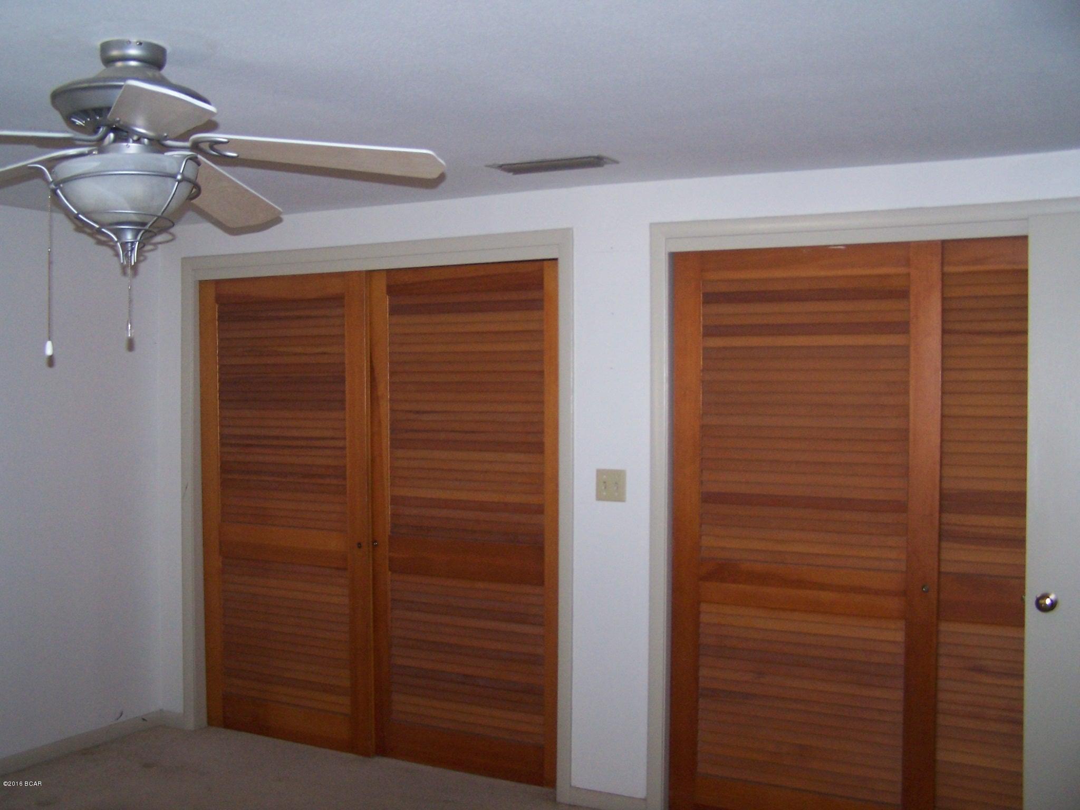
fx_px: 1186
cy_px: 405
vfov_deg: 37.7
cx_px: 540
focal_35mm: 38
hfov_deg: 49.0
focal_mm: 6.3
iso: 140
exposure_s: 1/60
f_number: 2.8
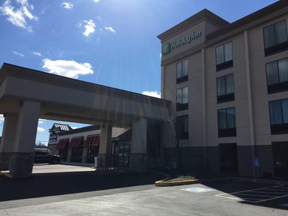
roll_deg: -1.7
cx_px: 144
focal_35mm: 29
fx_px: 241
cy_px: 108
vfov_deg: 48.2
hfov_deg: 61.7
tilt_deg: +13.0
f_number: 2.2
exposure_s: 1/2653
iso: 25
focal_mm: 4.15
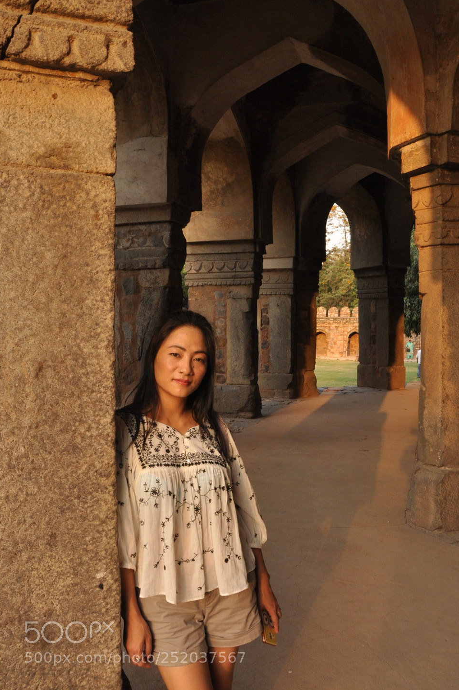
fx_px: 575
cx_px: 250
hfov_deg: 43.5
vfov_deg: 61.9
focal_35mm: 30
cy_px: 312
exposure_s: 1/60
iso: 640
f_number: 10
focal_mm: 18
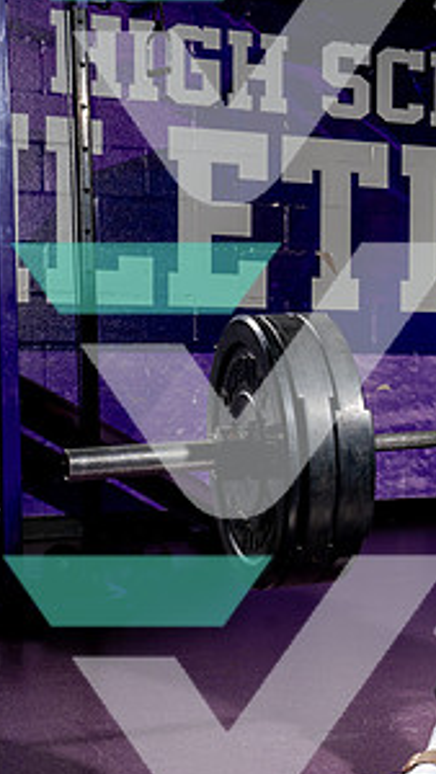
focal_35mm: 87
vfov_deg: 24.4
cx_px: 668
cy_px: 381
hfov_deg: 13.1
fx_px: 1786
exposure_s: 1/250
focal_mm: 43
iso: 100
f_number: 8
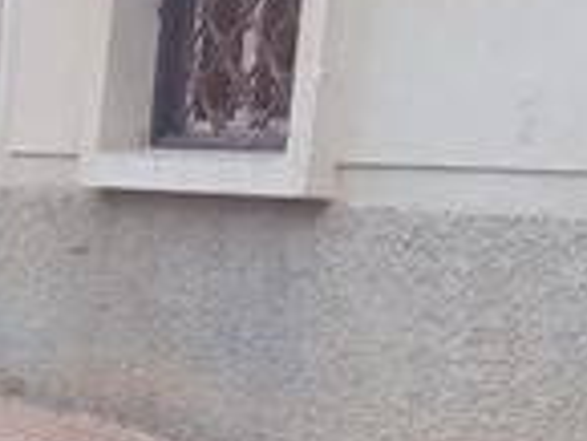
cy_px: 674
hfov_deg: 13.4
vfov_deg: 11.3
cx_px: -599
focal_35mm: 126
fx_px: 2138
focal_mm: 3.46
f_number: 2.2
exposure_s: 1/33.3
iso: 306
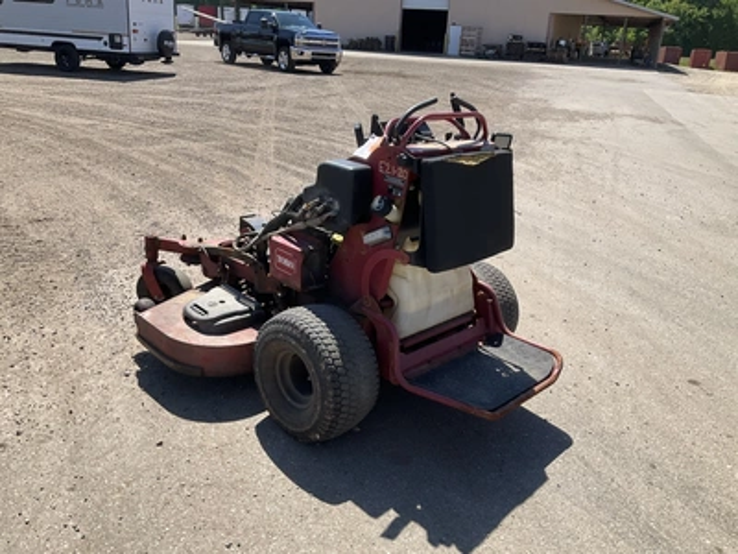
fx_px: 618
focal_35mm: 29
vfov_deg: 48.2
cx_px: 369
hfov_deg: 61.7
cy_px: 277
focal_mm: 3
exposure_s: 1/1342
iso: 25
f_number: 1.8
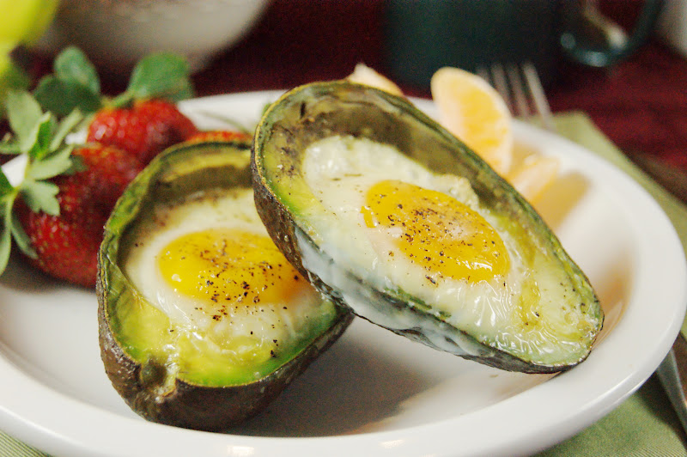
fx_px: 1287
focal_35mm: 68
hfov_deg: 29.9
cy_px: 228
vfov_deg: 20.1
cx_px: 344
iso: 1600
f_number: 5.6
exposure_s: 1/640
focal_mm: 45
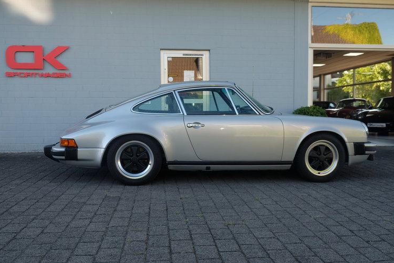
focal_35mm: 32
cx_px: 193
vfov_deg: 41.1
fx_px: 350
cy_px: 135
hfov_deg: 58.7
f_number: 3.6
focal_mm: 20.5
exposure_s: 1/125
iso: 200
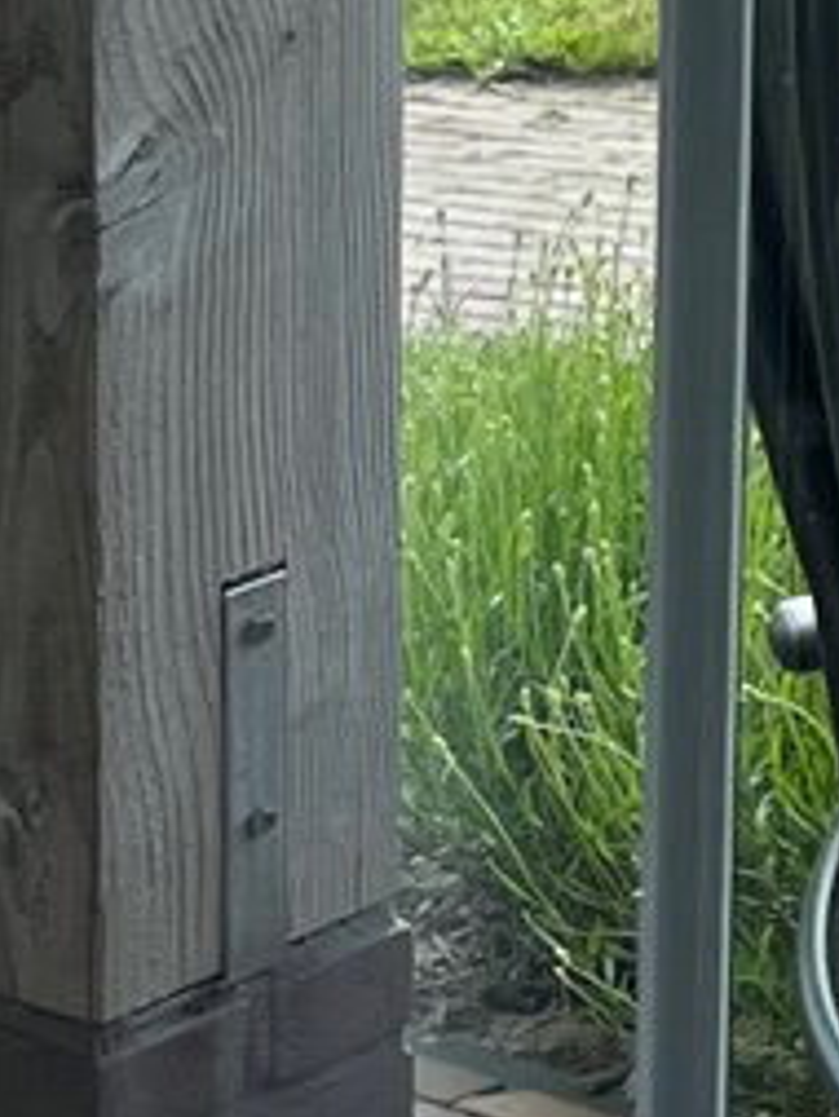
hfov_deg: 6.5
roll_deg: -3.4
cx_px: 2619
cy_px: -534
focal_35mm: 207
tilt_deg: -11.2
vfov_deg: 9.3
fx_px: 6684
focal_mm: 5.1
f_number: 1.6
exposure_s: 1/1748
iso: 50
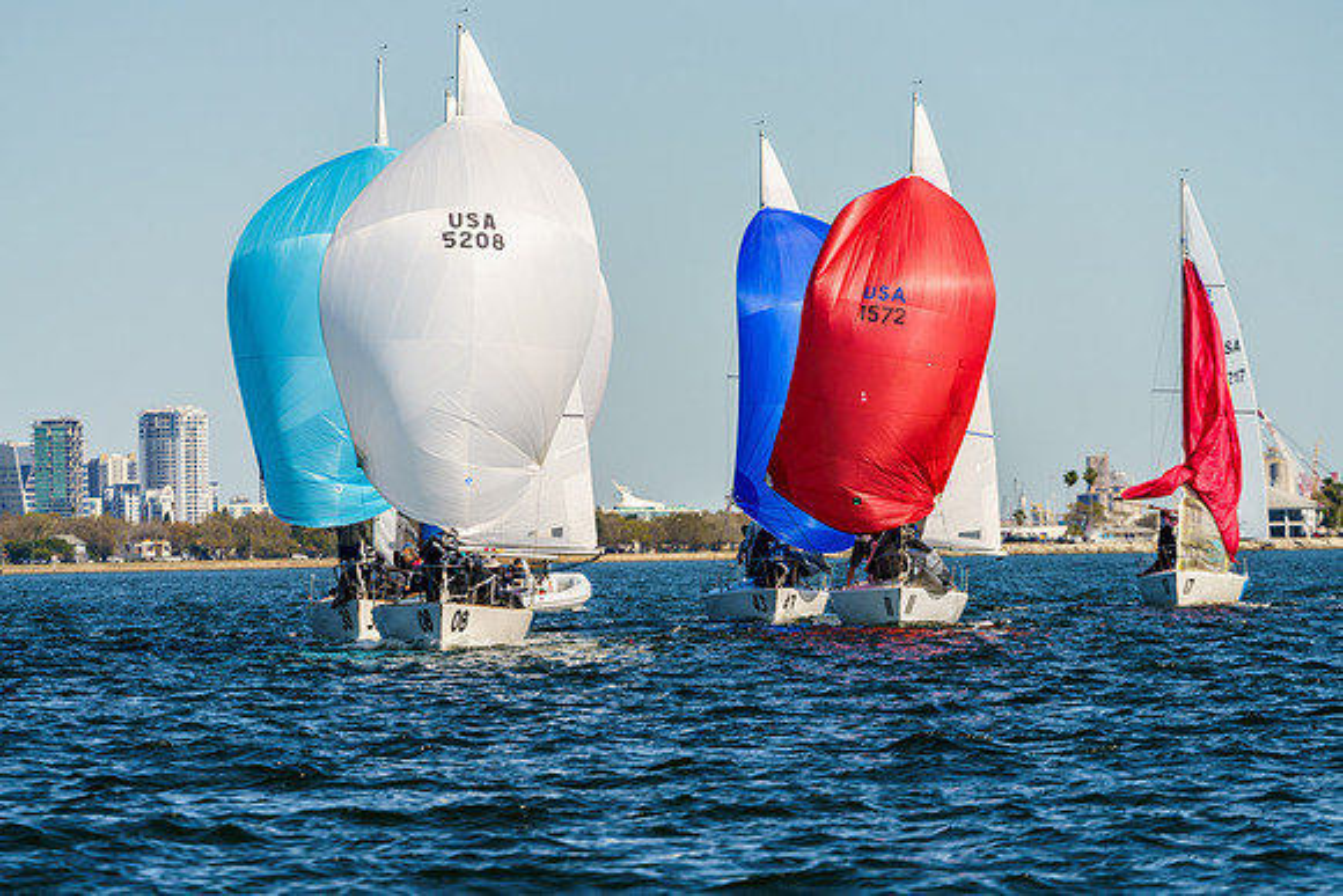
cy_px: 448
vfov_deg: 5.1
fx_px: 10000
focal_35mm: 268
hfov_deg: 7.7
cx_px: 672
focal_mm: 268
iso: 320
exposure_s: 1/1250
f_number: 8
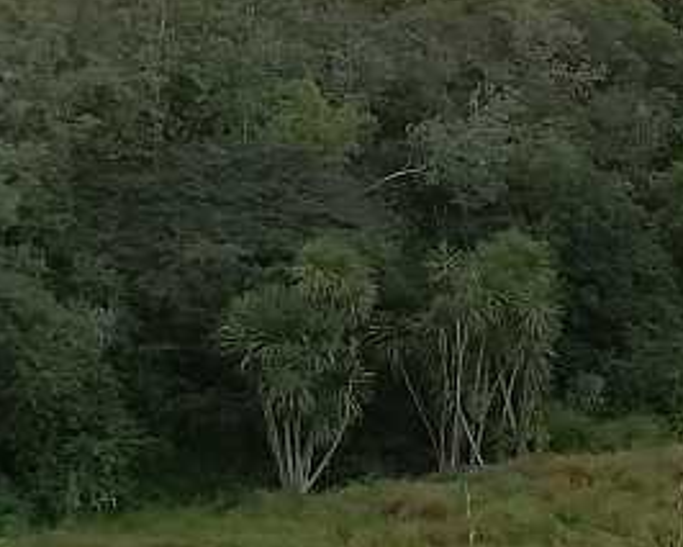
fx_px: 2467
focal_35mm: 122
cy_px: 185
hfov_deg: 13.2
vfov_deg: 12.6
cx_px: 1453
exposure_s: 1/100
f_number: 2.2
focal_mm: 3.81
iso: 64
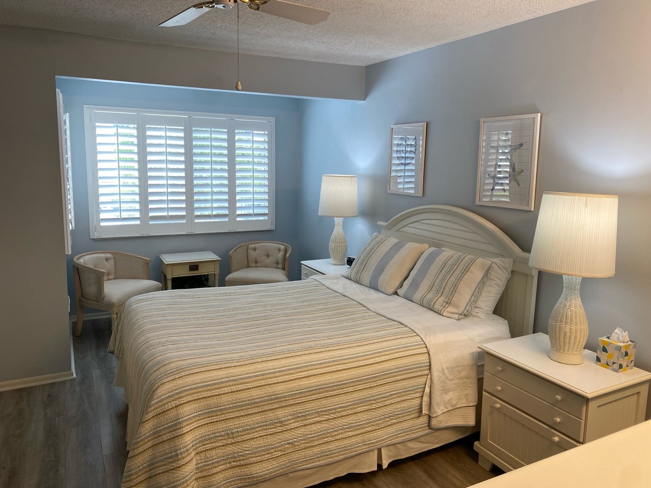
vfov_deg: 53.1
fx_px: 489
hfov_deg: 67.3
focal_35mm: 26
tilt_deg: -8.1
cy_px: 244
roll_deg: -1.2
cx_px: 326
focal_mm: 4.25
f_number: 1.8
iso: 50
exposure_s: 1/120
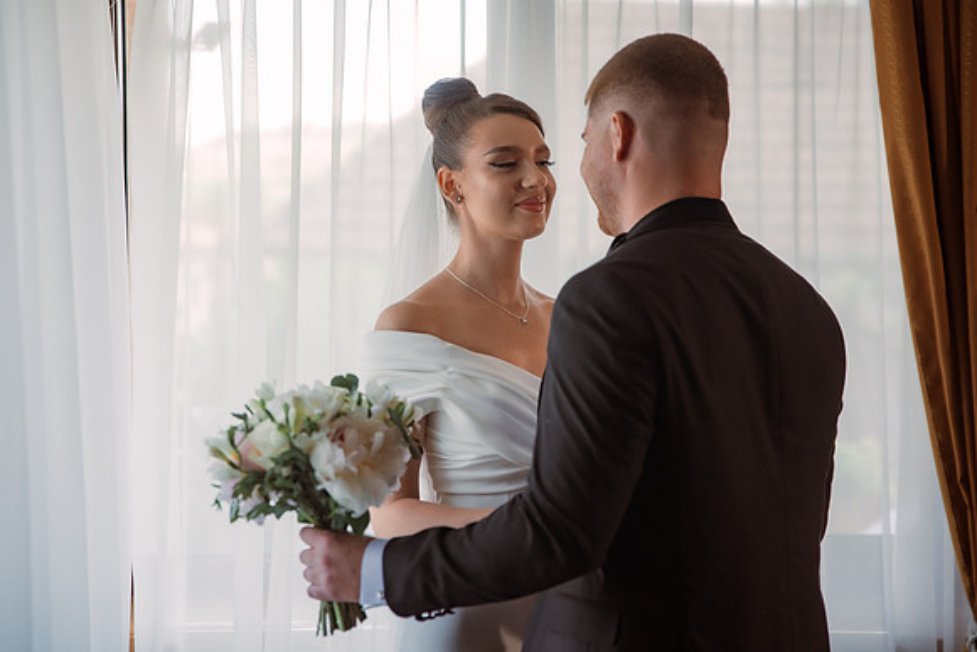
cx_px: 488
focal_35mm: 77
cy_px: 294
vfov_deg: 17.7
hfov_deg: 26.3
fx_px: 2087
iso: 800
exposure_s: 1/320
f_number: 2.8
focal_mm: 70
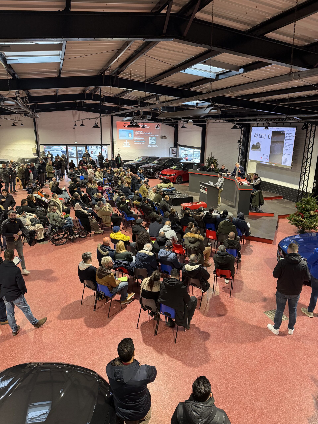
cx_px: 159
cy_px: 212
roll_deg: -1.6
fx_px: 294
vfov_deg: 71.6
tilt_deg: -15.4
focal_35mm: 24
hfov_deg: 56.8
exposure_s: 1/85
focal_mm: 6.76
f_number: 1.78
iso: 200
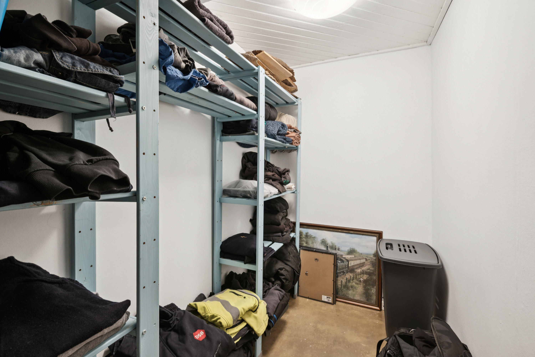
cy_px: 178
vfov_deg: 73.7
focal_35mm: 16
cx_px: 268
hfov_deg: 96.7
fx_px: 238
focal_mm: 16
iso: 640
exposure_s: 1/4
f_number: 9
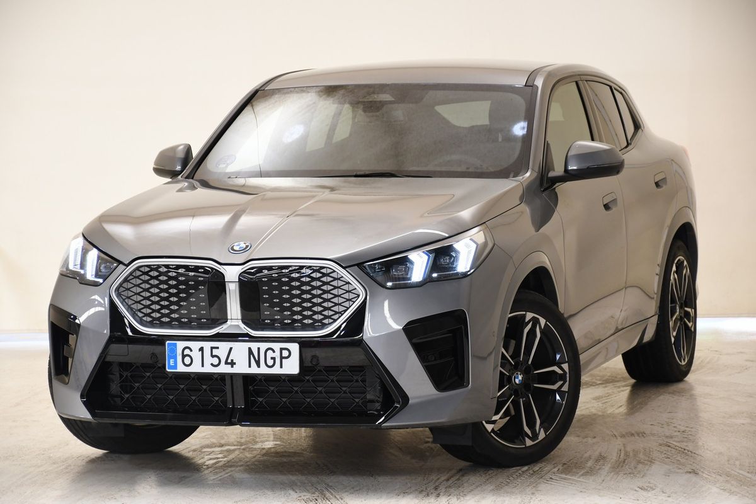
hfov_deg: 16.1
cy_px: 252
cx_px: 378
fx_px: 2667
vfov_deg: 10.8
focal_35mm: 127
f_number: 5.3
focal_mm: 85
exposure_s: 1/40
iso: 640
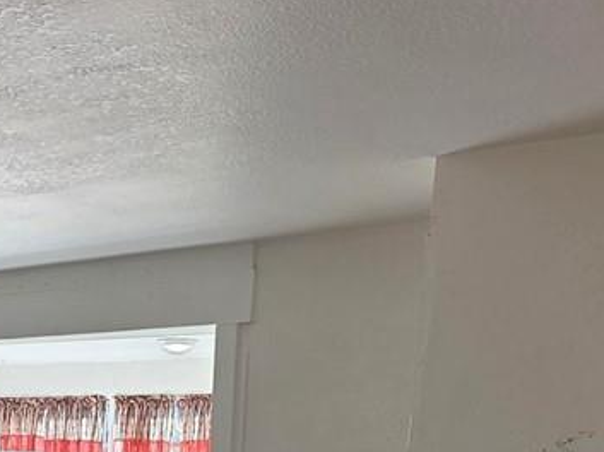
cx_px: -79
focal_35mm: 59
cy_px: 633
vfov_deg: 21.6
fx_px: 1028
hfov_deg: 29.2
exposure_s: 1/120
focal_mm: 2.2
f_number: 1.9
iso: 25
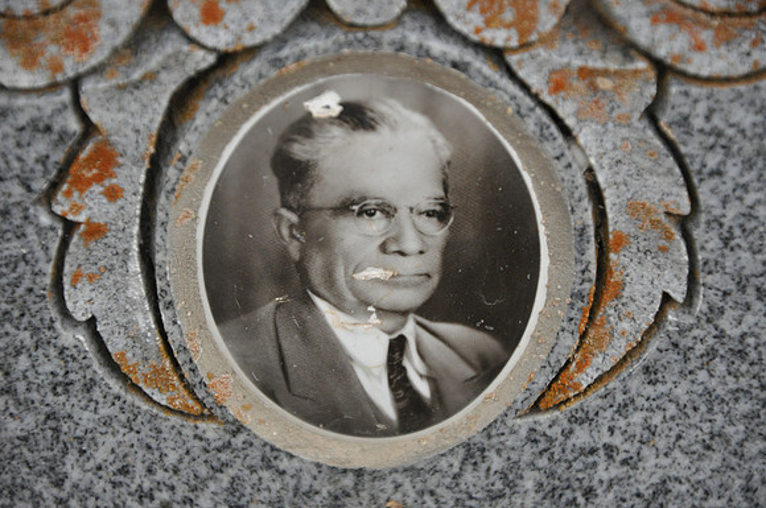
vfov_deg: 8.7
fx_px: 3347
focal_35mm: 158
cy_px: 254
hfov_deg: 13.1
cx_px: 383
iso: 800
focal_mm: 105
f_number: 5.6
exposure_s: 1/160
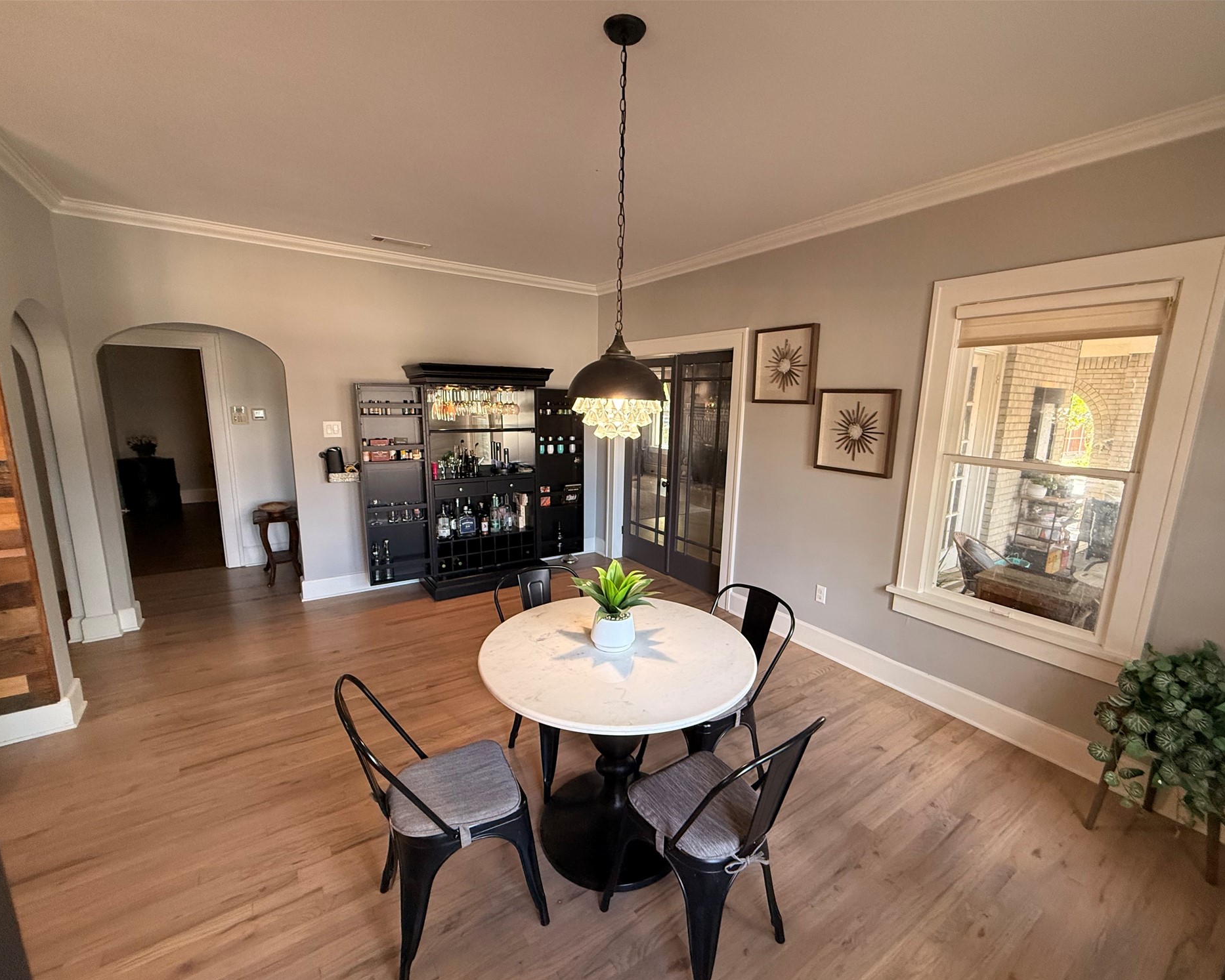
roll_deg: -1.3
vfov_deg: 84.0
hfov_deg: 96.7
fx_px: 544
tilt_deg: -10.4
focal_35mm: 15
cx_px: 638
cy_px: 503
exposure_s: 1/120
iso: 250
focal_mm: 2.22
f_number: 2.2
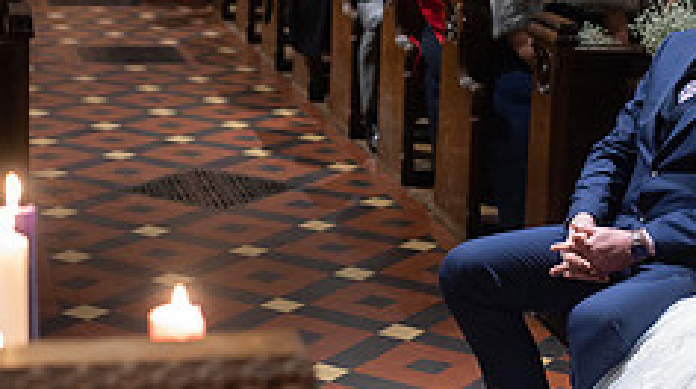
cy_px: 147
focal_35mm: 94
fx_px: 1732
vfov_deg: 12.8
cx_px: 389
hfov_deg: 22.7
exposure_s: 1/100
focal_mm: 35
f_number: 2.2
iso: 2000
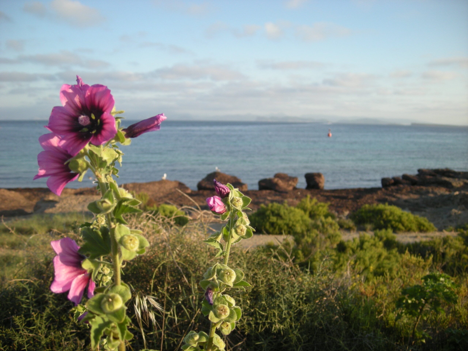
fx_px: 473
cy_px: 176
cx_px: 234
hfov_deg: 52.6
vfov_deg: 40.7
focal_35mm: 35
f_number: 2.8
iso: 64
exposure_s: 1/388
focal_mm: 5.7
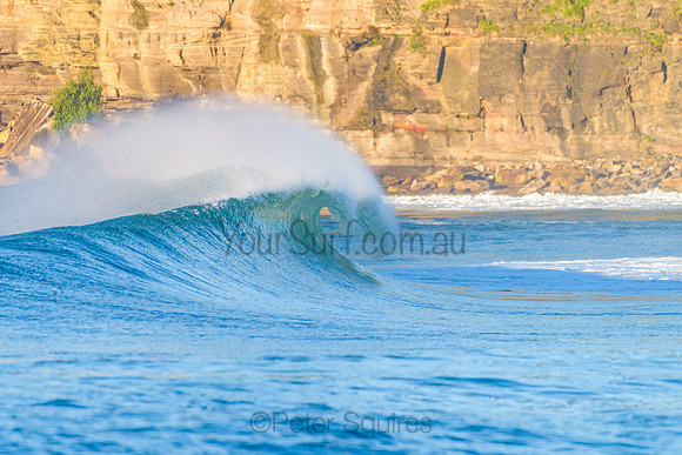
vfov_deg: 2.3
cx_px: 341
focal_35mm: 608
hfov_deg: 3.4
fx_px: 11521
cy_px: 227
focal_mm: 500
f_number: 5.6
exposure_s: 1/2000
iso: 450
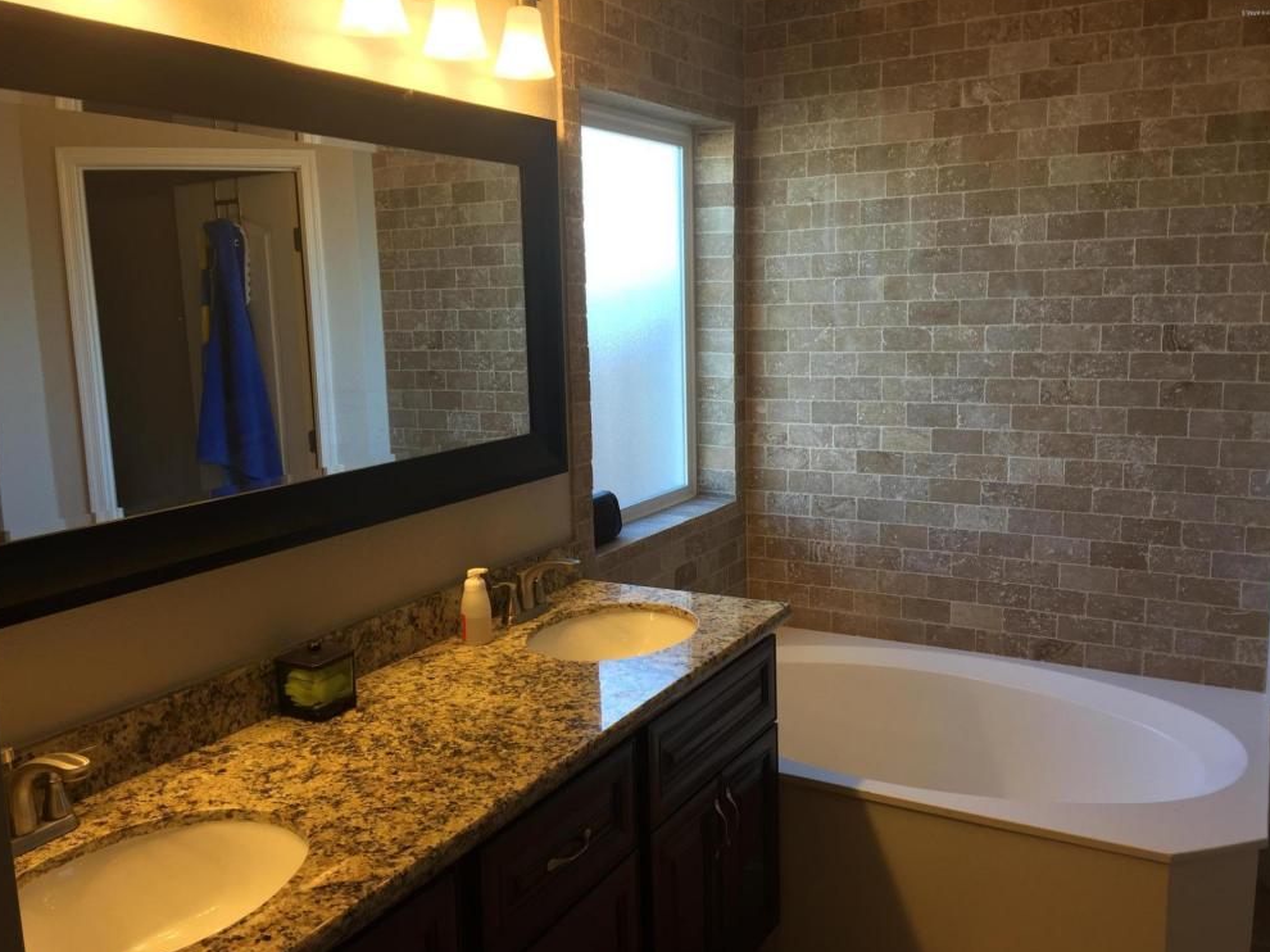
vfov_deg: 46.8
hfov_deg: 60.0
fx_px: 1100
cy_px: 475
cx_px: 620
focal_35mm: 30
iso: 40
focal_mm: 4.15
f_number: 2.2
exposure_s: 1/40
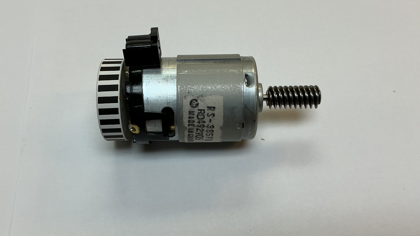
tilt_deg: -64.3
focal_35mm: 36
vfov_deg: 32.8
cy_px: 114
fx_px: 401
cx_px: 201
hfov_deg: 55.3
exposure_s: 1/100
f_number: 1.8
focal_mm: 3
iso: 20
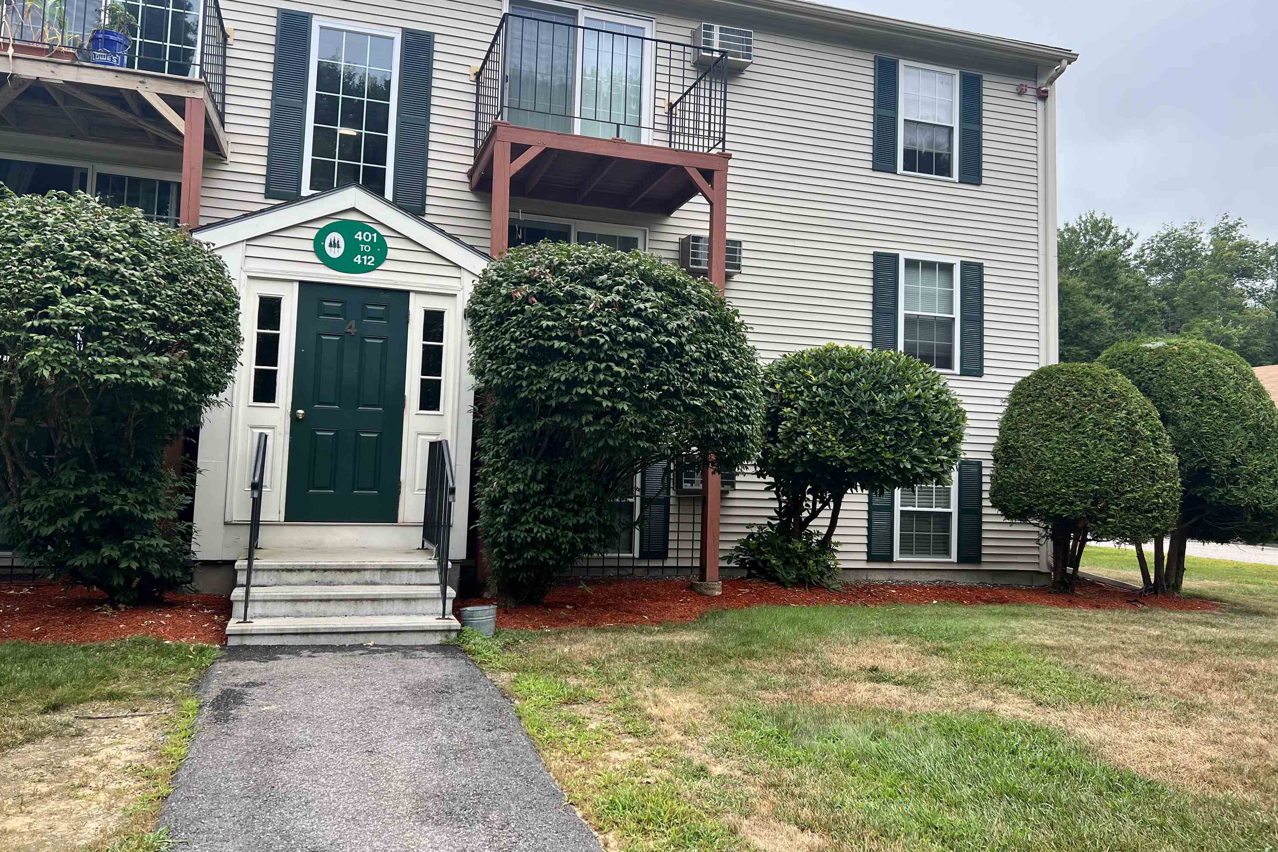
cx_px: 637
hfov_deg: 65.5
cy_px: 384
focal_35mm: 28
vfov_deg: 46.3
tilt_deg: +4.7
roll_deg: -1.4
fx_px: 994
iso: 50
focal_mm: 5.7
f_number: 1.5
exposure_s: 1/733
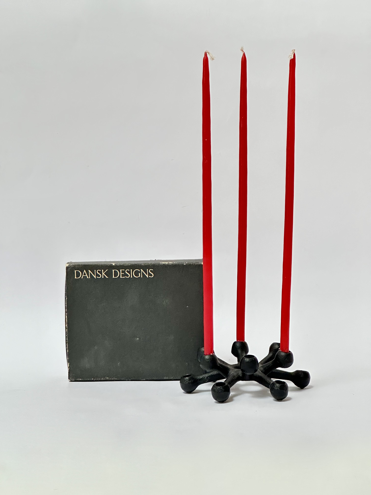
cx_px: 186
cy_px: 248
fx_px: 1100
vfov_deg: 25.3
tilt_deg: -4.7
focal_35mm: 77
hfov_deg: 19.1
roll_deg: +1.4
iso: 640
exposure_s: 1/60
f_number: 2.8
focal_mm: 9
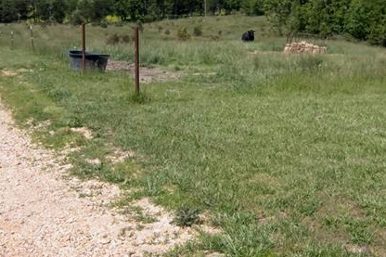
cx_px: 247
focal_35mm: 59
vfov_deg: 22.8
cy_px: 65
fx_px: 632
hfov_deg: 33.7
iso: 100
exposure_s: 1/200
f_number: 13
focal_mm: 16
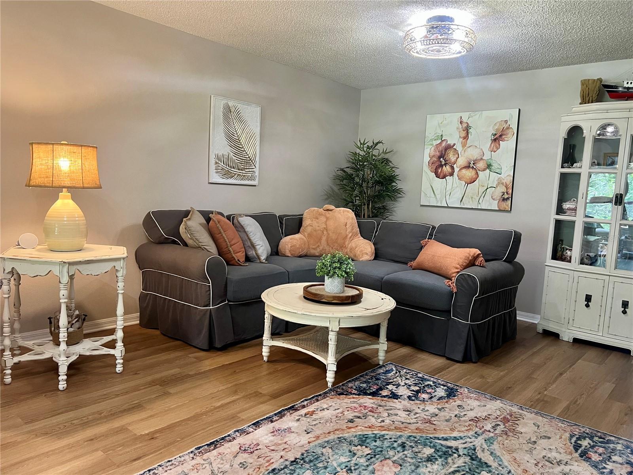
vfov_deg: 53.1
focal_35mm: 26
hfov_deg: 67.3
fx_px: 475
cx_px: 316
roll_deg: -2.4
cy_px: 238
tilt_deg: -5.7
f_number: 1.5
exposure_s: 1/60
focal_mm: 5.7
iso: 250
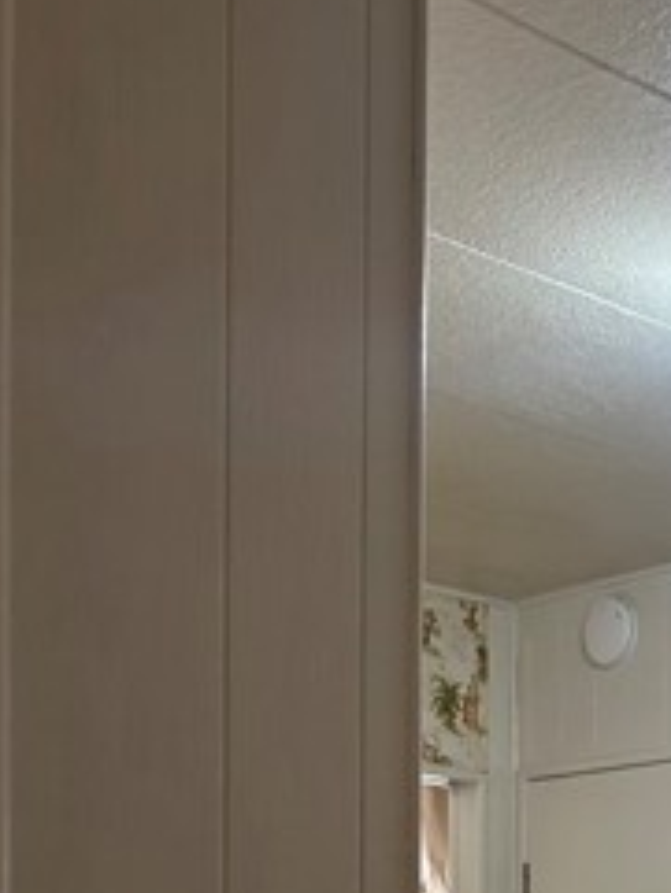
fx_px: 1782
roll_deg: -3.0
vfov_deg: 24.8
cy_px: 1126
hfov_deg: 20.0
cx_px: 816
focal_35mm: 69
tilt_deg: -1.0
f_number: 1.5
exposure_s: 1/60
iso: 80
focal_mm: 5.7
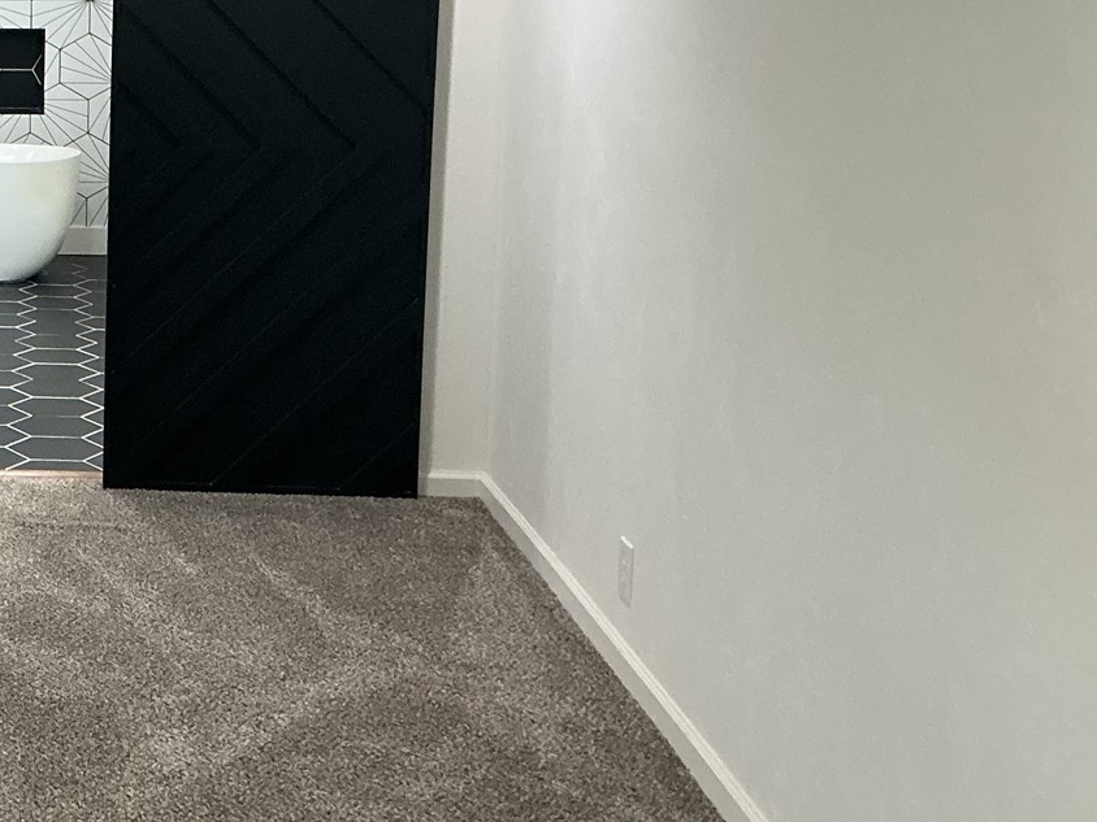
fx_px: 2092
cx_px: -143
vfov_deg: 22.1
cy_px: 221
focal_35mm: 66
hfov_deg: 26.8
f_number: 1.8
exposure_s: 1/60
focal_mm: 3
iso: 125
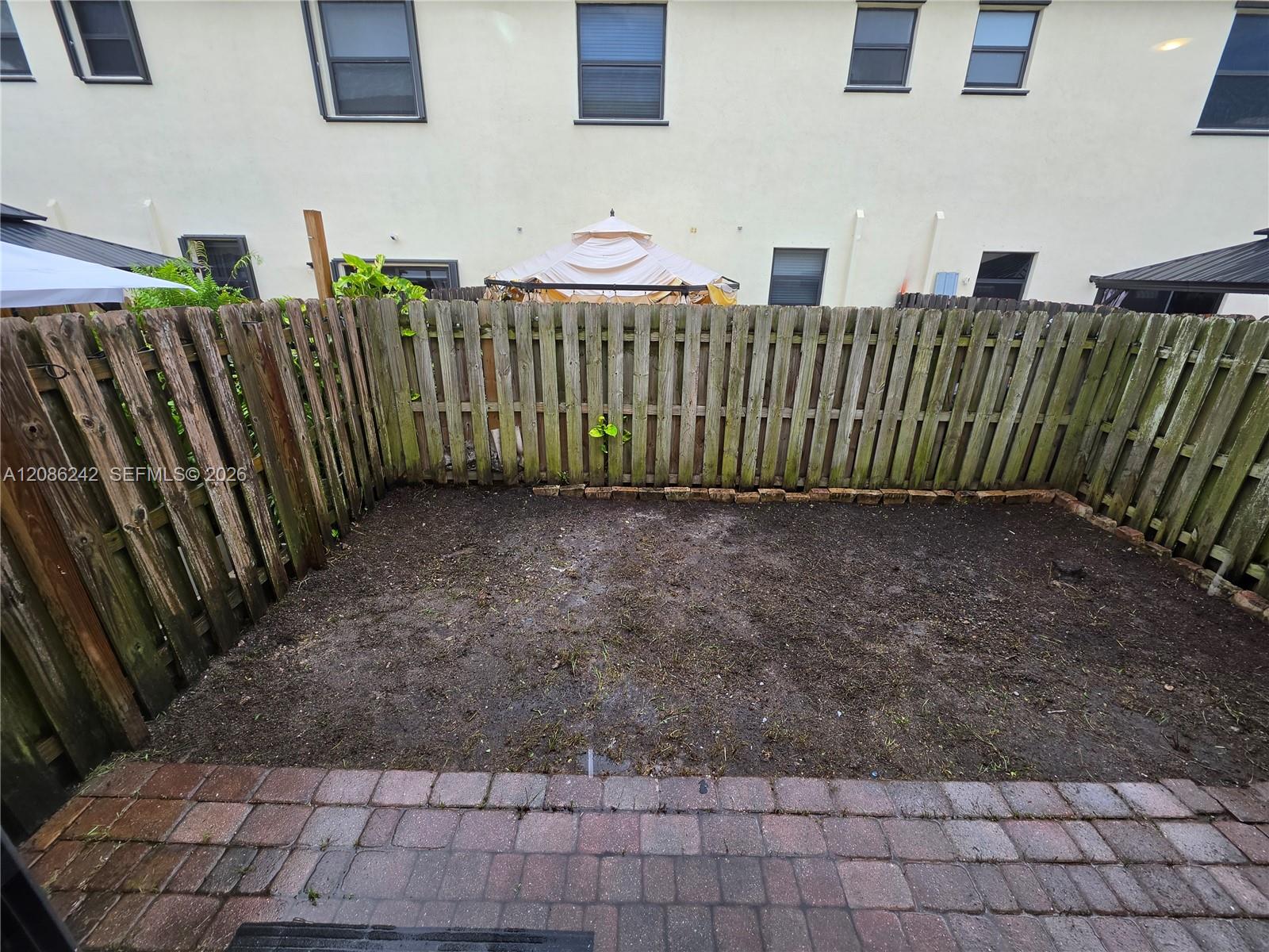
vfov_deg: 89.9
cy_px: 476
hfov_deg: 106.2
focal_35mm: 13
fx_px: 477
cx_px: 634
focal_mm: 2.2
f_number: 1.9
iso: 16
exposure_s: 1/120
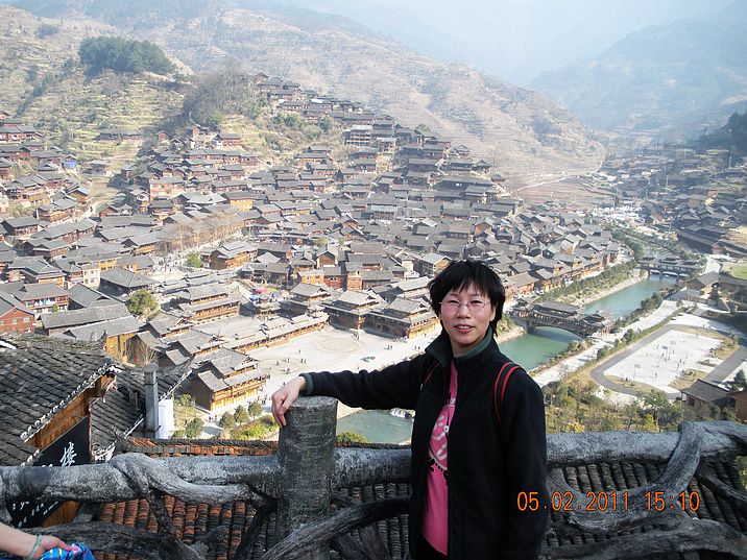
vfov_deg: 39.7
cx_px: 374
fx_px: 777
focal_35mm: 36
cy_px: 280
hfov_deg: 51.4
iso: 64
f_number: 3.5
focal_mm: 6.3
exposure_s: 1/206
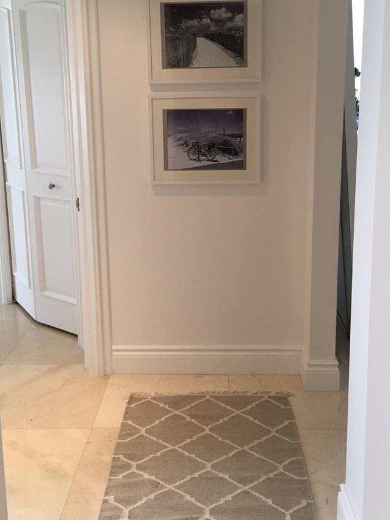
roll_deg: +1.1
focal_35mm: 41
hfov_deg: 35.1
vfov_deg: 45.4
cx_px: 197
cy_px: 197
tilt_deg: -10.7
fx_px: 616
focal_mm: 4.15
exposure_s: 1/30
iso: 50
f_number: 2.2
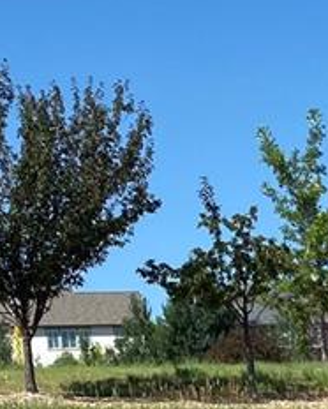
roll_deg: +3.2
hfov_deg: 11.2
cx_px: 522
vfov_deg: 13.1
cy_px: 763
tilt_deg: -8.8
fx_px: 1588
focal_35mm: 131
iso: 32
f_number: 1.8
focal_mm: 4.25
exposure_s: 1/3731
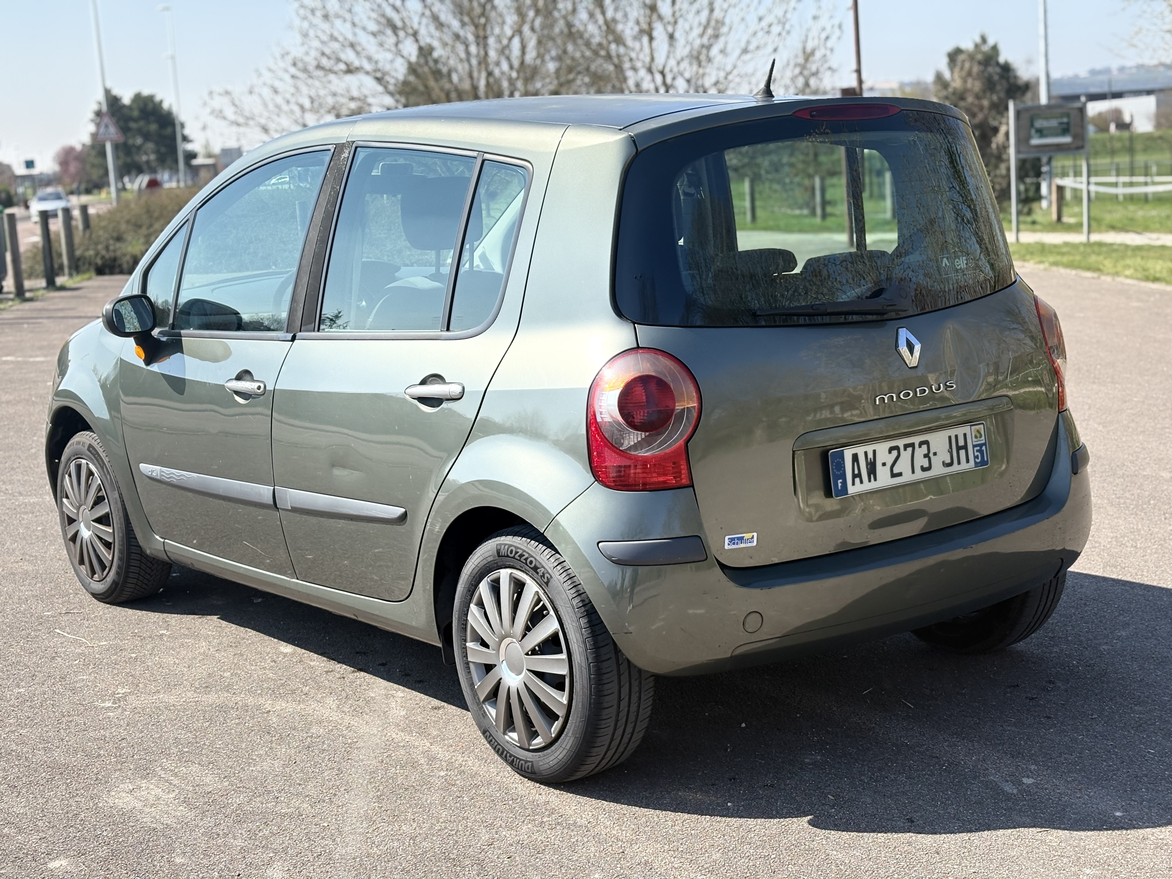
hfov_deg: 36.8
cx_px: 586
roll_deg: +4.1
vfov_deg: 28.0
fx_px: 1761
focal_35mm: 52
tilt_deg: -8.5
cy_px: 440
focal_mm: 5.96
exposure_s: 1/1799
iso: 40
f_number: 1.6
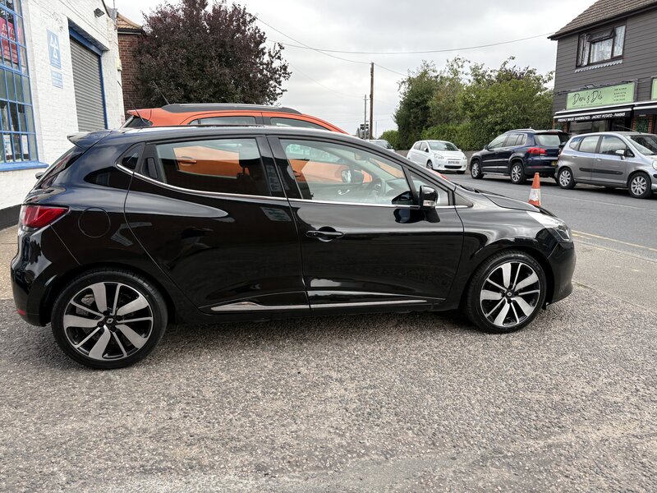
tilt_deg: -11.1
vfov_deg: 53.1
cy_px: 246
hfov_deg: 67.3
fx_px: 493
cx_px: 328
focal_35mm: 26
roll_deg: -1.3
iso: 64
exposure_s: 1/1001
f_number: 1.6
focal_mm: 5.96
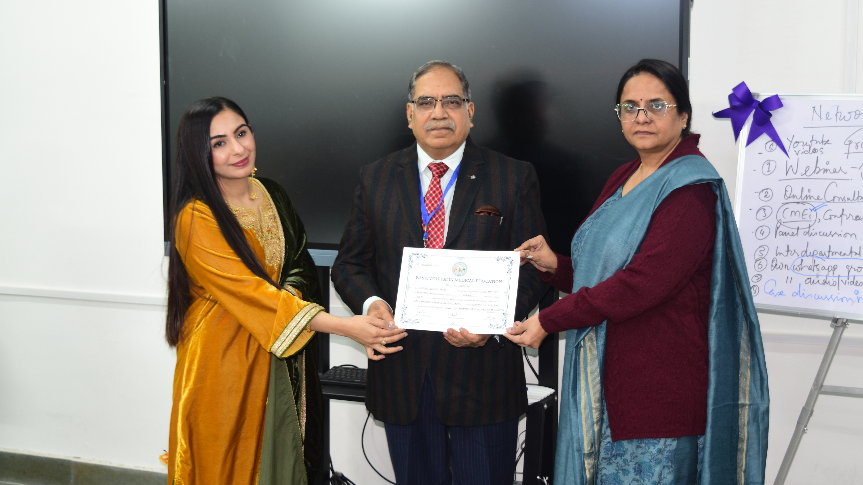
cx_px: 458
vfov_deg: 22.2
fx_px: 1236
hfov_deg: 38.5
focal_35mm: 54
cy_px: 226
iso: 125
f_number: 5
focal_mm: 32
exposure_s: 1/6
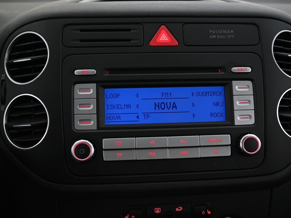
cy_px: 110
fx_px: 277
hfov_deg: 55.2
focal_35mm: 33
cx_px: 161
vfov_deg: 42.9
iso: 2500
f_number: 3.8
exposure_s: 1/30
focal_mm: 20
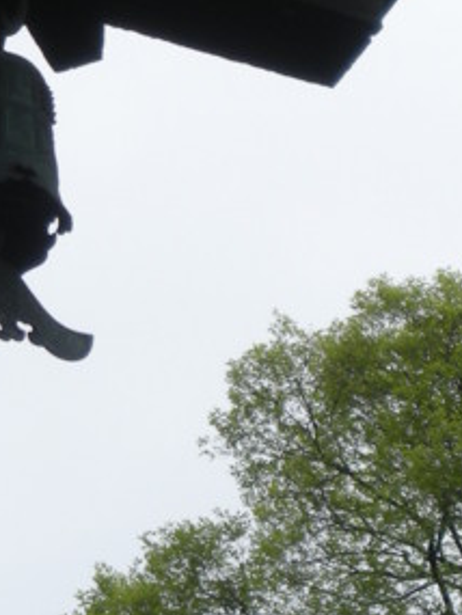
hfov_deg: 5.0
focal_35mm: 295
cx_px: 259
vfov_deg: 6.7
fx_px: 5246
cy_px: -196
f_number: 9.4
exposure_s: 1/130
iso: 50
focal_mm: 17.1
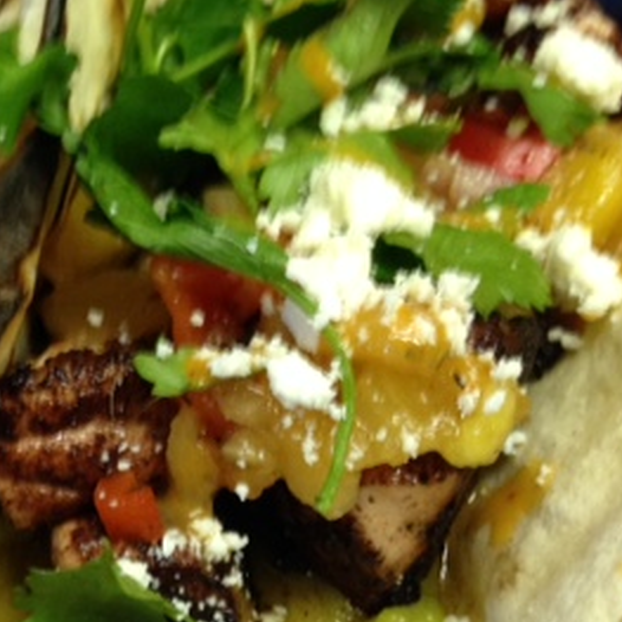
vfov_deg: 24.3
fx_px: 1443
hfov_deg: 23.1
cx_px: -31
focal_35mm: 71
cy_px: 336
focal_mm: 4.12
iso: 160
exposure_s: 1/20
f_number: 2.4
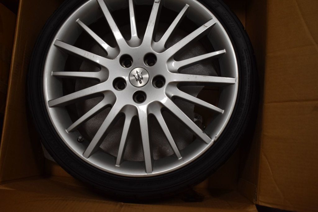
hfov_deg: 51.3
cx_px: 159
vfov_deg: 35.5
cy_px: 106
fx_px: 331
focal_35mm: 38
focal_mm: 25
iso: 400
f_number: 5
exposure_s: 1/80
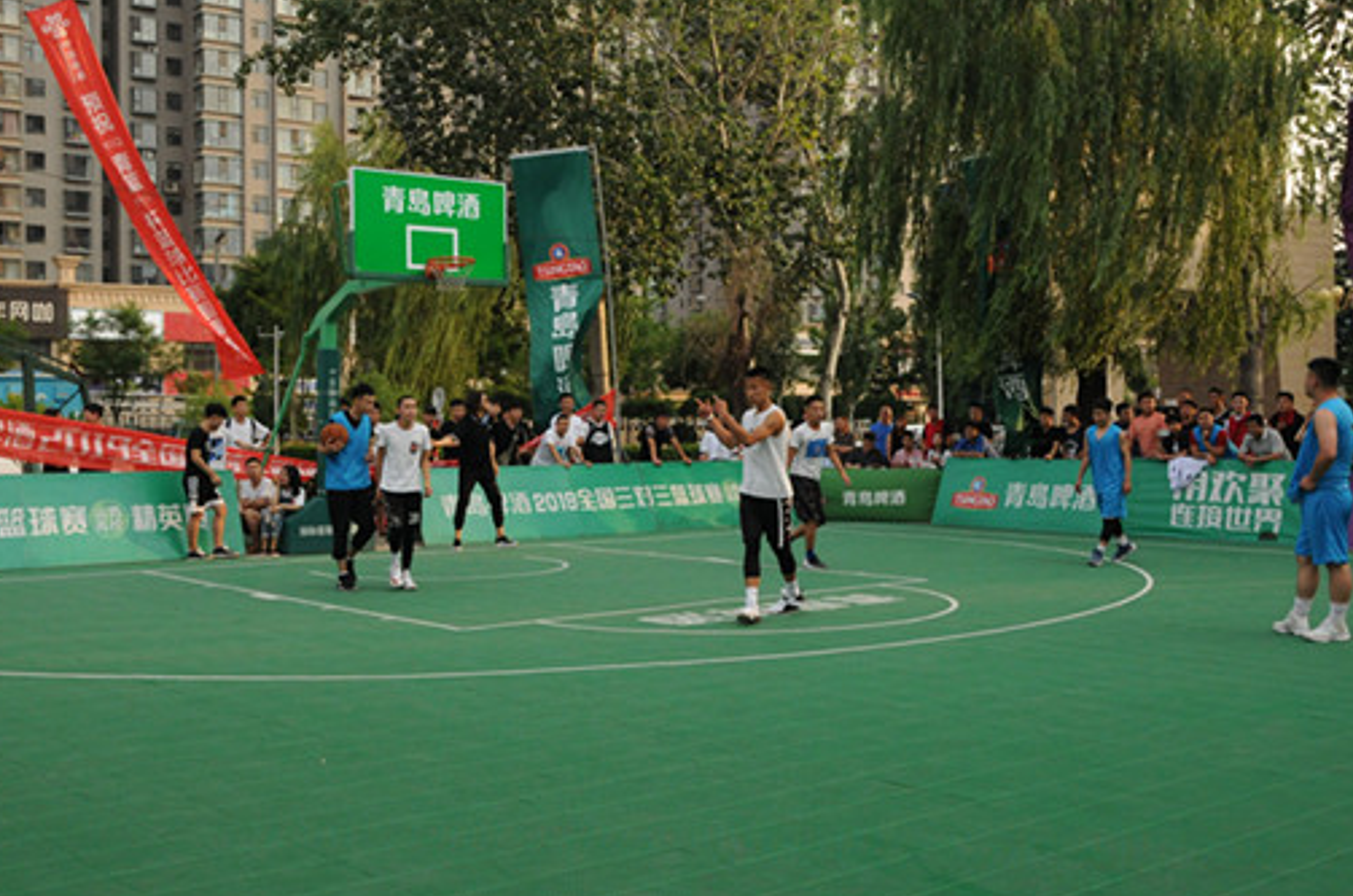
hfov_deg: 46.5
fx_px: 1575
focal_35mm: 42
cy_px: 385
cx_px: 691
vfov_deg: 31.7
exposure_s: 1/320
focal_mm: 22
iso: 800
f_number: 9
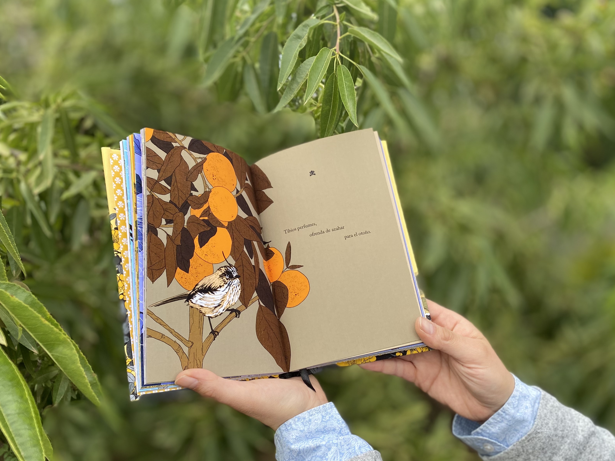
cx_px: 305
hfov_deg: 55.4
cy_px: 248
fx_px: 586
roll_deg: +0.8
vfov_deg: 42.9
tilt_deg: -16.4
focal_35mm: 33
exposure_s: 1/510
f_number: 1.8
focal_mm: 4.25
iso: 32
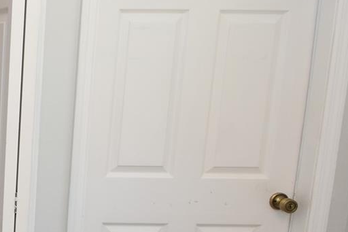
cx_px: -133
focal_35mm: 52
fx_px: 498
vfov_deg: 26.2
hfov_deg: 29.1
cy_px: 126
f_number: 5
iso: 200
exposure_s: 1/100
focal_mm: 11
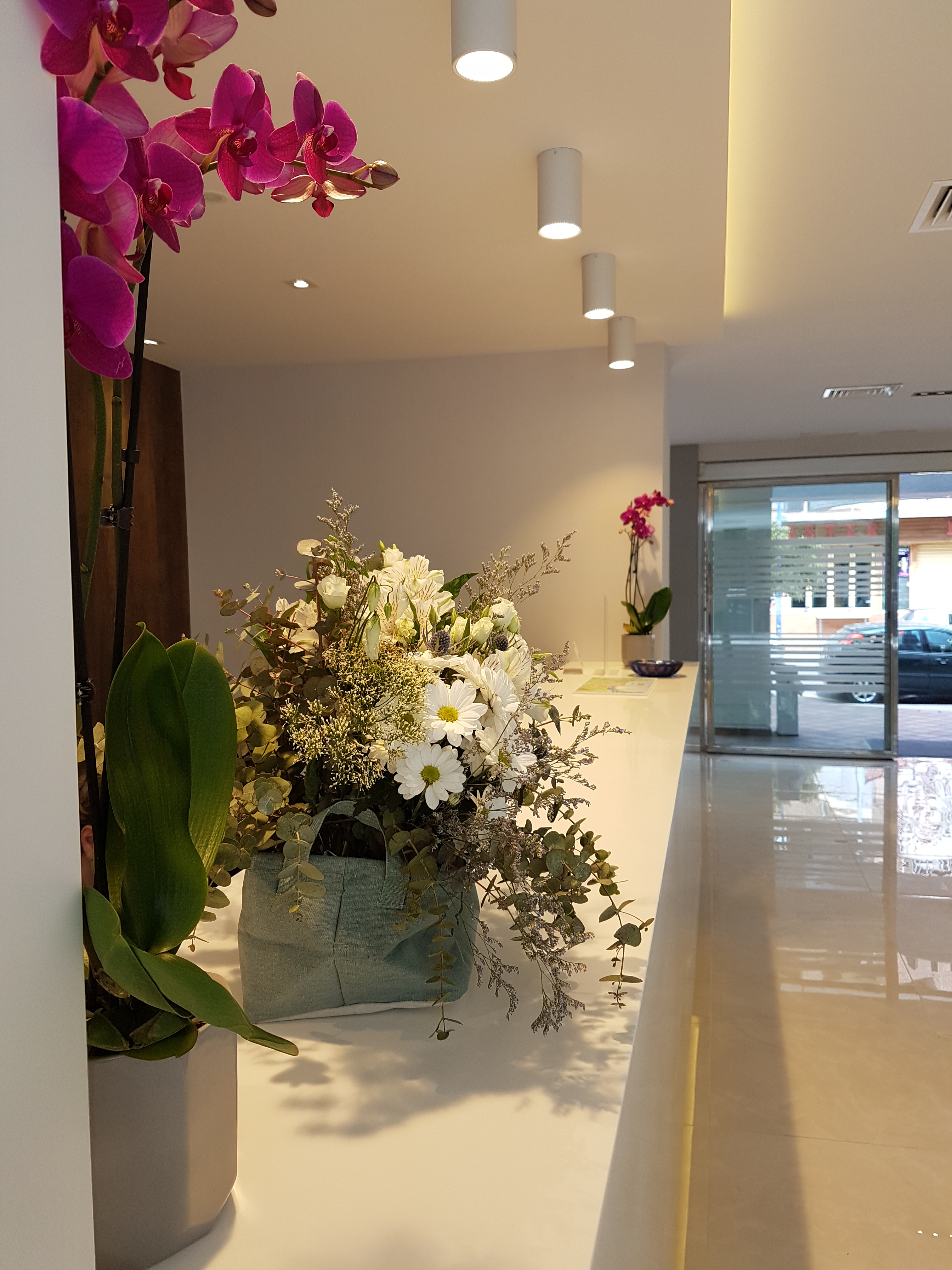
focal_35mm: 26
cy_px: 635
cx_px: 476
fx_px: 953
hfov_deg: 53.1
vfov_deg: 67.3
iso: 40
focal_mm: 4.2
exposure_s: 1/172
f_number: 1.7
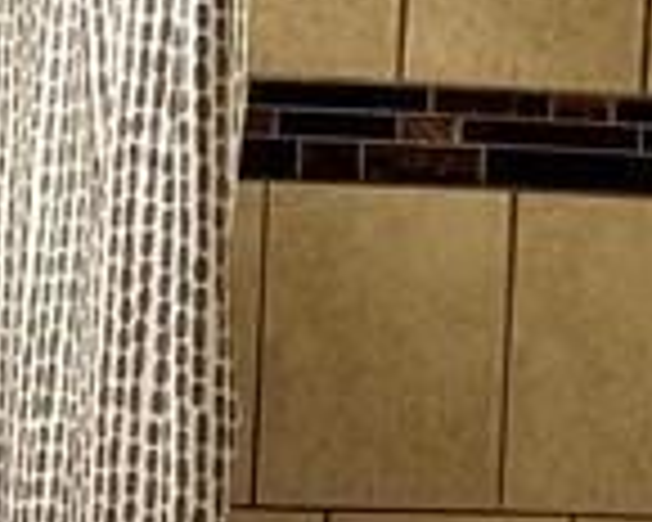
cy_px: 754
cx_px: -636
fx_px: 3454
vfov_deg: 8.5
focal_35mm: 179
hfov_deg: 10.0
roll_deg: -0.9
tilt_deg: -3.7
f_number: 1.5
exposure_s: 1/60
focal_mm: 5.7
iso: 100
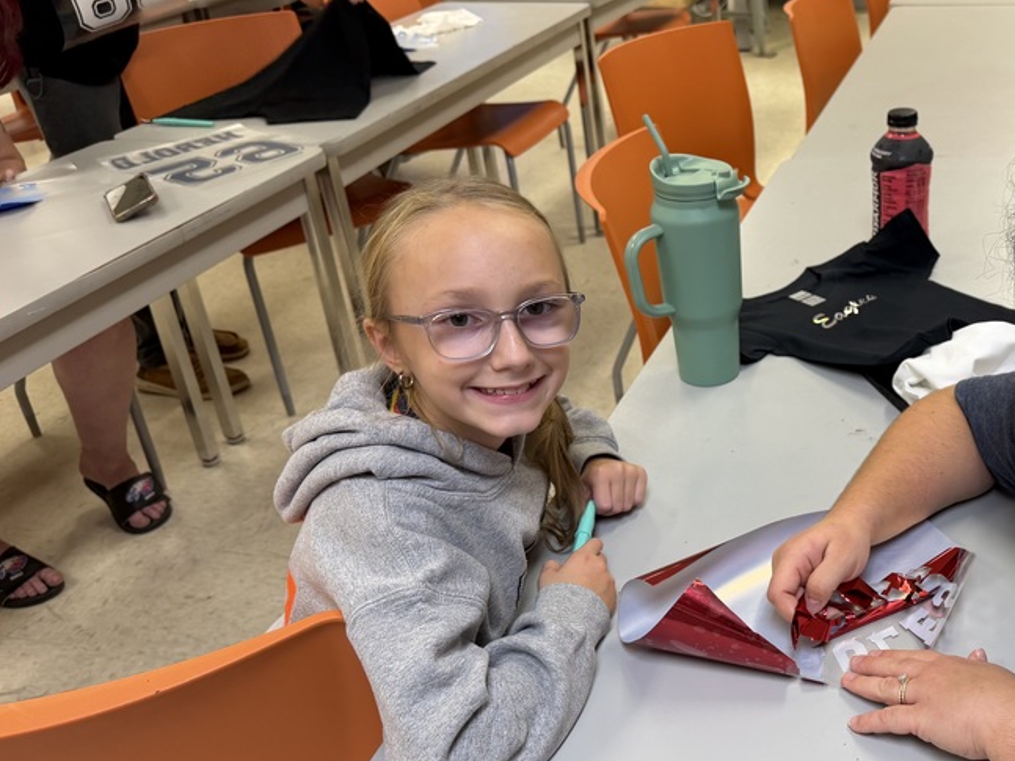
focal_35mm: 38
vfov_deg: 37.7
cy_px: 414
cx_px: 794
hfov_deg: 46.7
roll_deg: +2.5
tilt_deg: -29.5
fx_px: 1114
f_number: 1.78
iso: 125
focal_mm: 6.76
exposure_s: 1/60
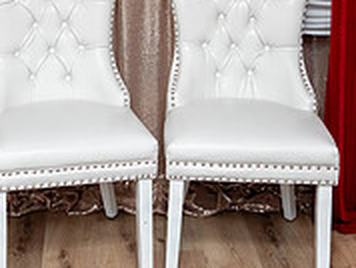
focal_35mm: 75
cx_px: 108
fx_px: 772
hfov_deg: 25.8
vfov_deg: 18.1
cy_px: -101
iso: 1600
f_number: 2.8
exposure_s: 1/160
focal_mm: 24
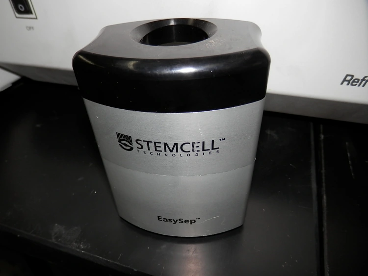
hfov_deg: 69.4
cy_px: 138
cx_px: 184
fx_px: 266
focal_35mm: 25
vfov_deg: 54.9
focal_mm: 4.5
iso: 100
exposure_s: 1/30
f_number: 8.7
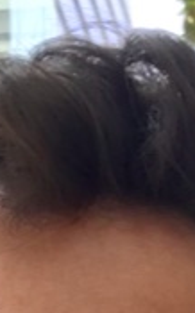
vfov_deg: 8.5
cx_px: 178
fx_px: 1986
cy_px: 633
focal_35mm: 233
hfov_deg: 5.6
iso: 25
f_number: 2.2
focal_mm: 2.87
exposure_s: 1/101
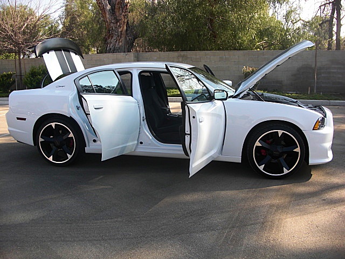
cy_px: 130
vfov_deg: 39.7
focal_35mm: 36
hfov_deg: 51.4
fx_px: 359
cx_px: 172
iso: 50
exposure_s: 1/400
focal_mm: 6.3
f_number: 2.8
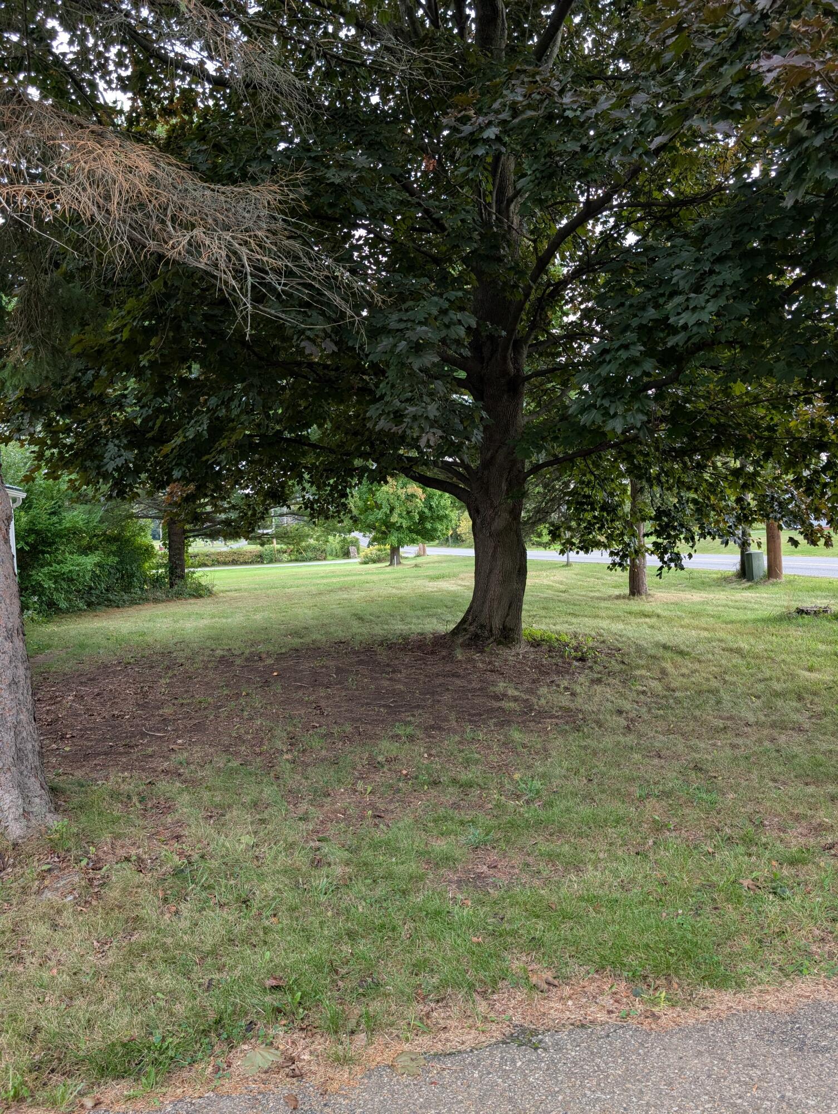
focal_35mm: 24
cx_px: 419
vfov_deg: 71.5
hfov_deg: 56.9
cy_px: 557
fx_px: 773
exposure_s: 1/78.1
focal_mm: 6.9
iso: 20
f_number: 1.68
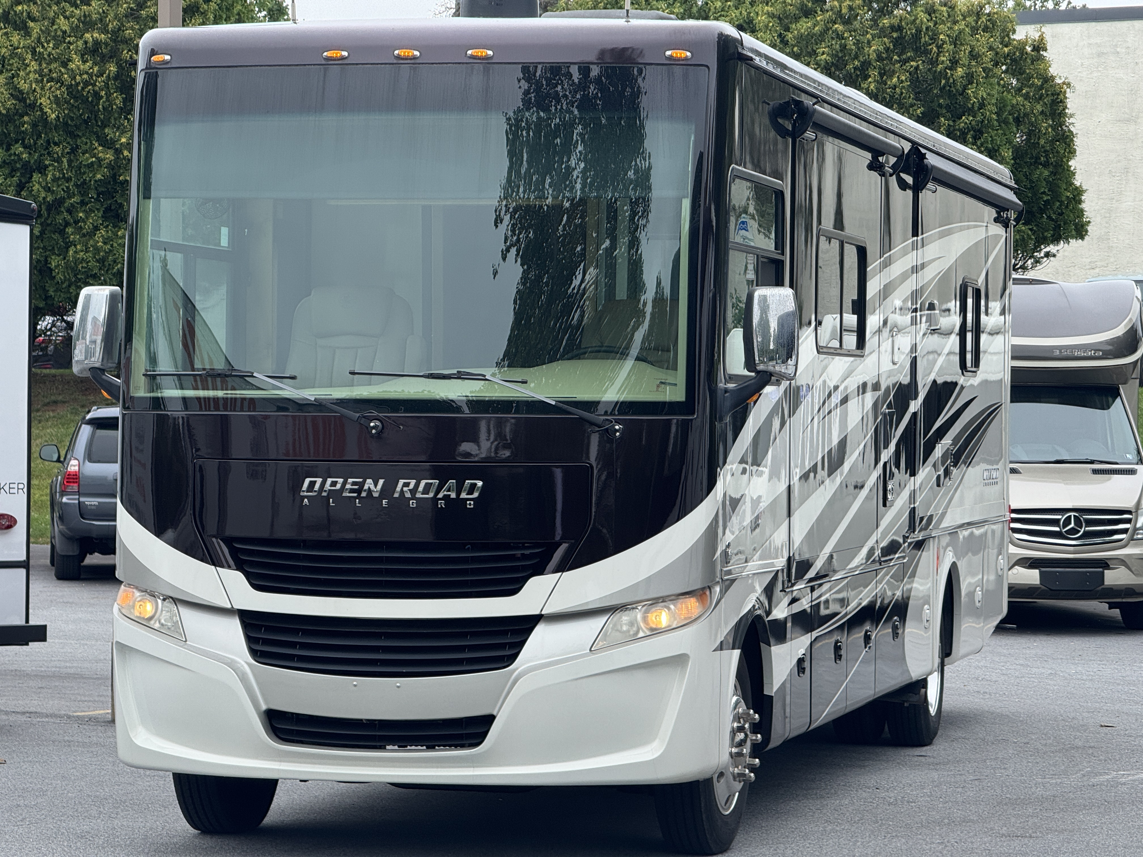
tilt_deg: -1.8
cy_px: 428
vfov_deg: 12.3
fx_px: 3962
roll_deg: -1.2
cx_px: 572
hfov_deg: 16.4
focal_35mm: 120
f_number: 2.8
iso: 50
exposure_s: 1/493
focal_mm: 15.66
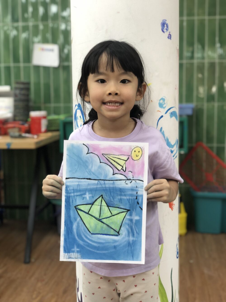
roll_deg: +0.3
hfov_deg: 28.0
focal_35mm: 52
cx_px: 113
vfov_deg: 36.8
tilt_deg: -6.8
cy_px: 151
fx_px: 453
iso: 40
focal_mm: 6
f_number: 2.4
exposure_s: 1/50
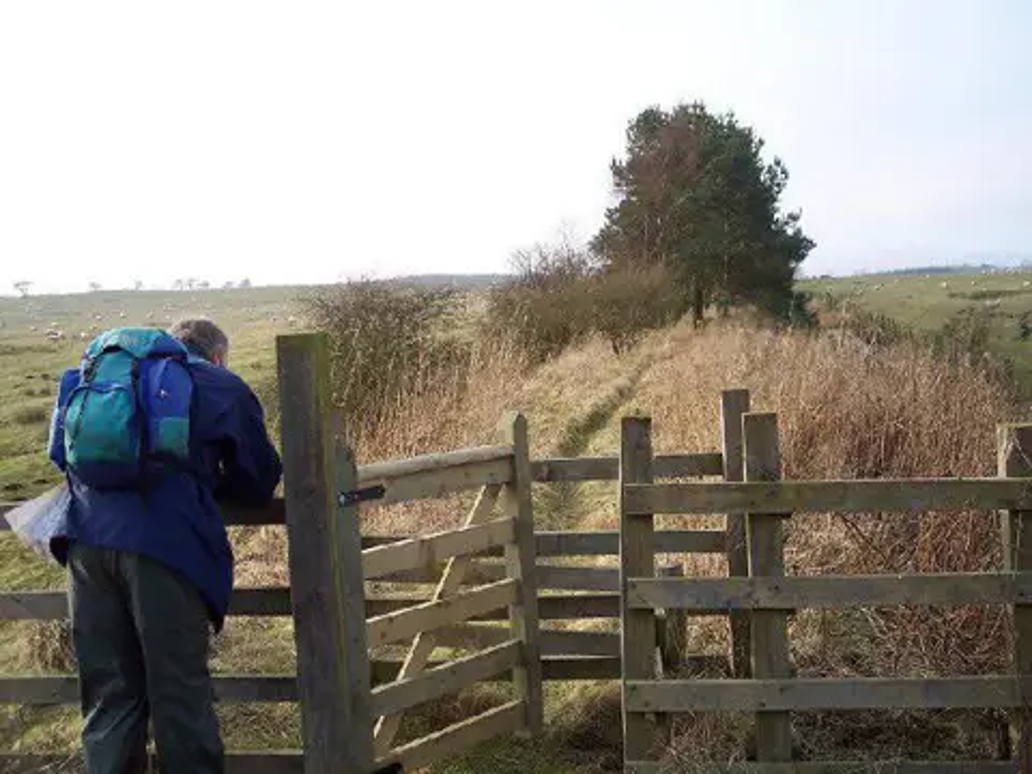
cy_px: 387
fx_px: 1133
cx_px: 516
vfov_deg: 37.7
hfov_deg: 49.0
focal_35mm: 38
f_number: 2.8
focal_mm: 8
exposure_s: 1/350
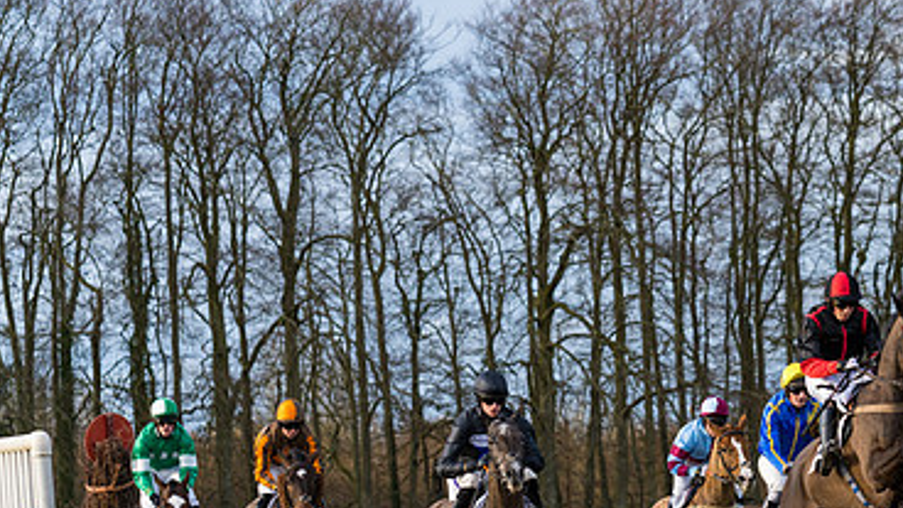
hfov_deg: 10.8
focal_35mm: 198
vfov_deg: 6.1
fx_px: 4741
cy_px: 400
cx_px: 790
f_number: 4
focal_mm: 103
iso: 400
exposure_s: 1/1000
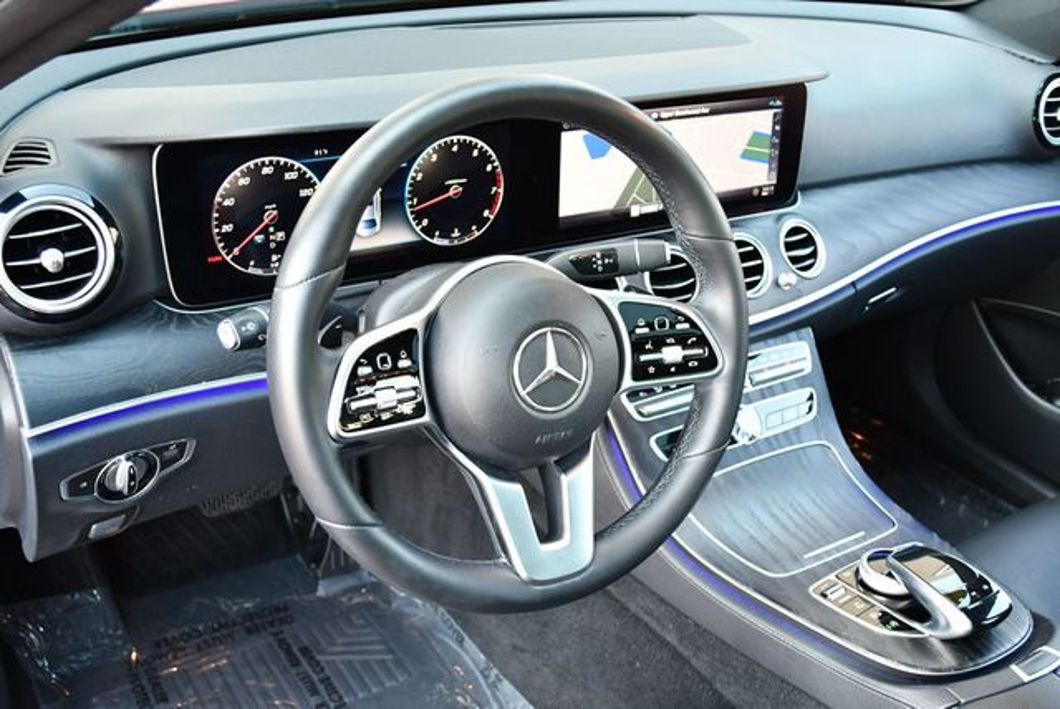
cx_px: 530
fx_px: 1061
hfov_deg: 53.1
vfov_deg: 36.9
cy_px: 354
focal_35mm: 36
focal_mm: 18
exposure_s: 1/125
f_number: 3.5
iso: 1100
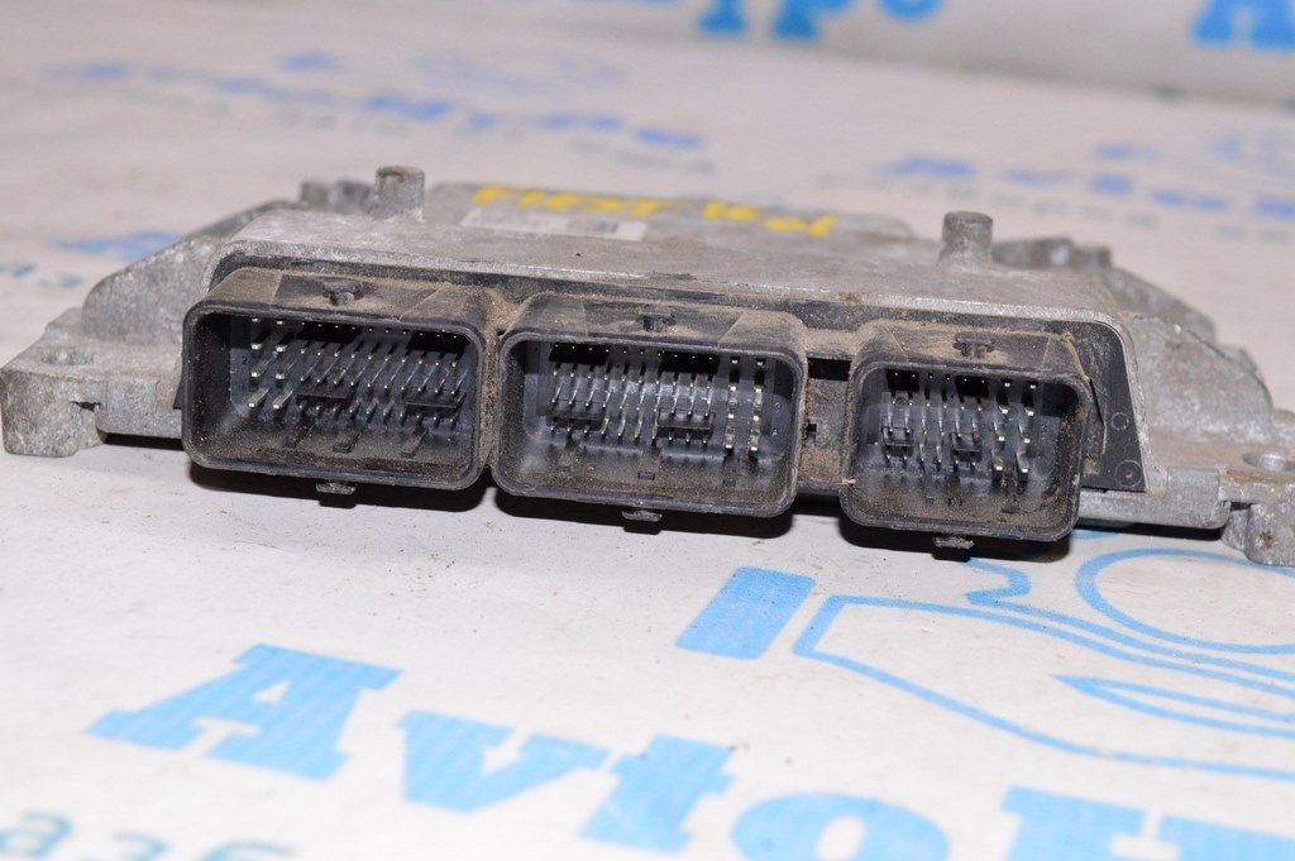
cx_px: 648
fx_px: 2426
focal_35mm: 68
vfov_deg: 20.1
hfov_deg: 29.9
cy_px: 430
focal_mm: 45
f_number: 8
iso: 1600
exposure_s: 1/160
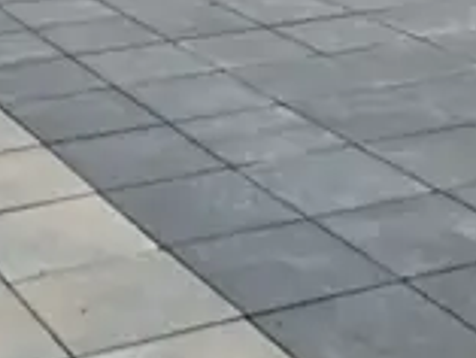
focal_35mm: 99
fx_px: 1362
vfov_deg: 13.7
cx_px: 76
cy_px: -234
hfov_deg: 19.6
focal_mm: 3.98
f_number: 1.8
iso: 50
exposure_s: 1/452
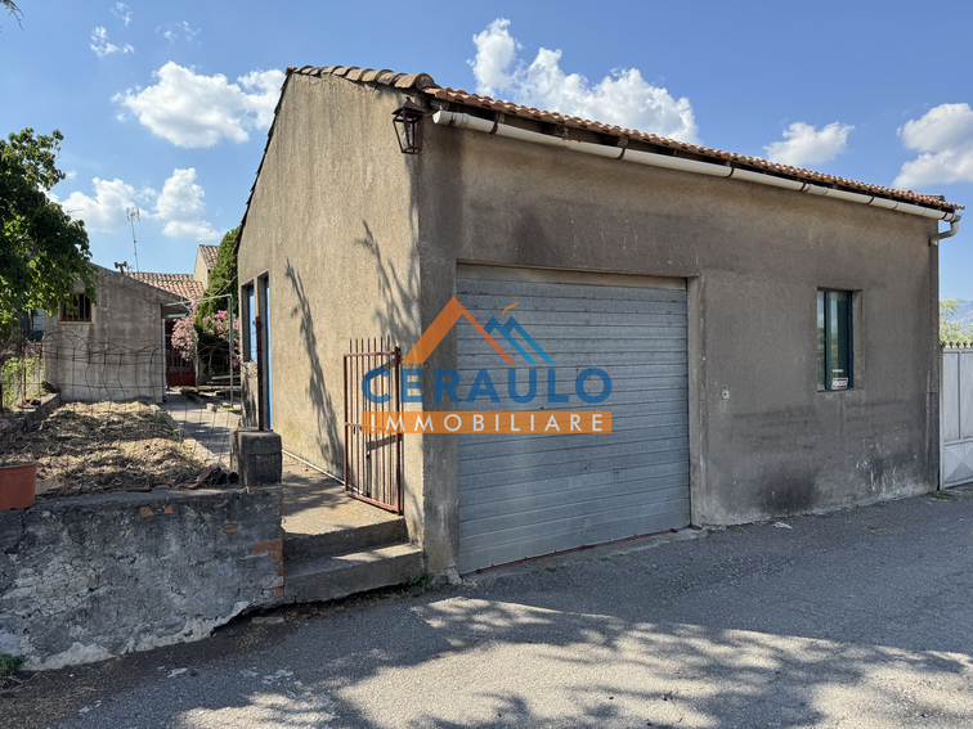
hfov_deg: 71.6
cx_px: 486
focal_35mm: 24
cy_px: 364
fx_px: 675
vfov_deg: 56.8
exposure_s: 1/2331
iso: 80
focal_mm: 6.76
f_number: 1.78
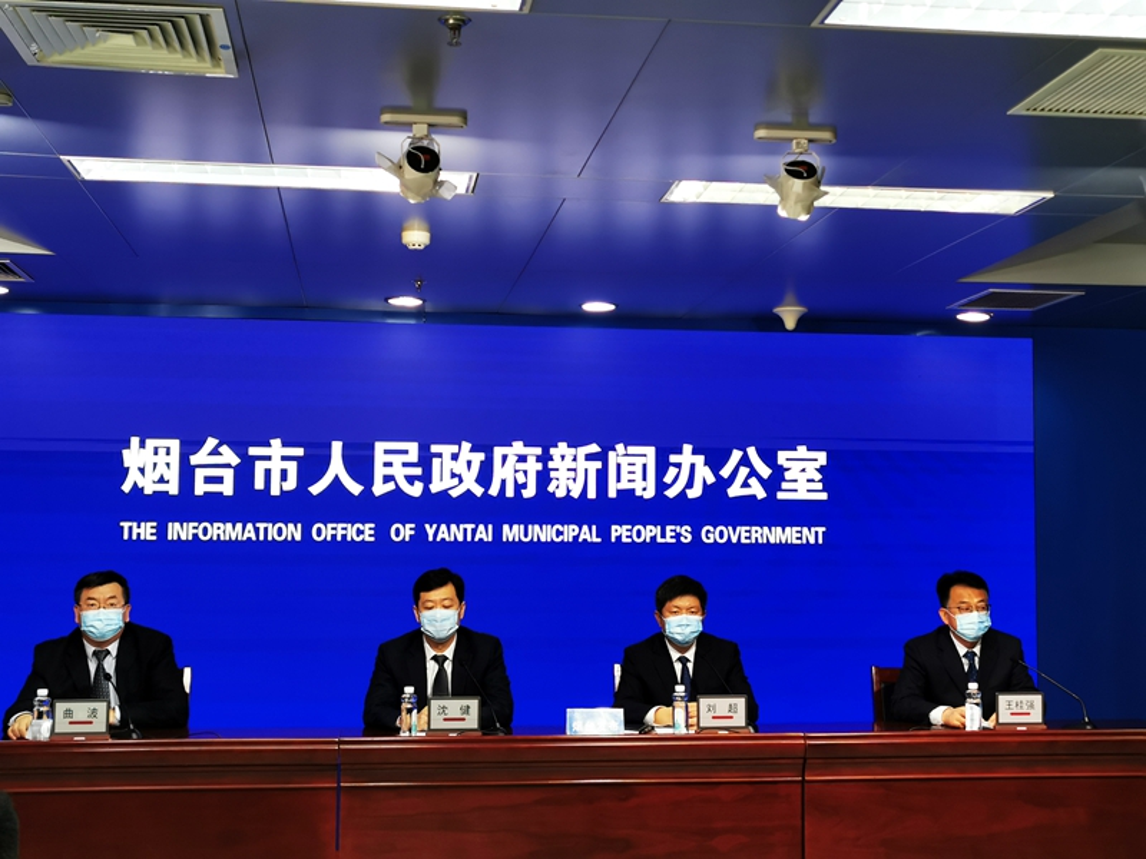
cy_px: 430
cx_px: 573
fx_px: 1655
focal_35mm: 50
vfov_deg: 29.1
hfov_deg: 38.2
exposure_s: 1/100
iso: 125
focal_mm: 5.56
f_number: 1.6
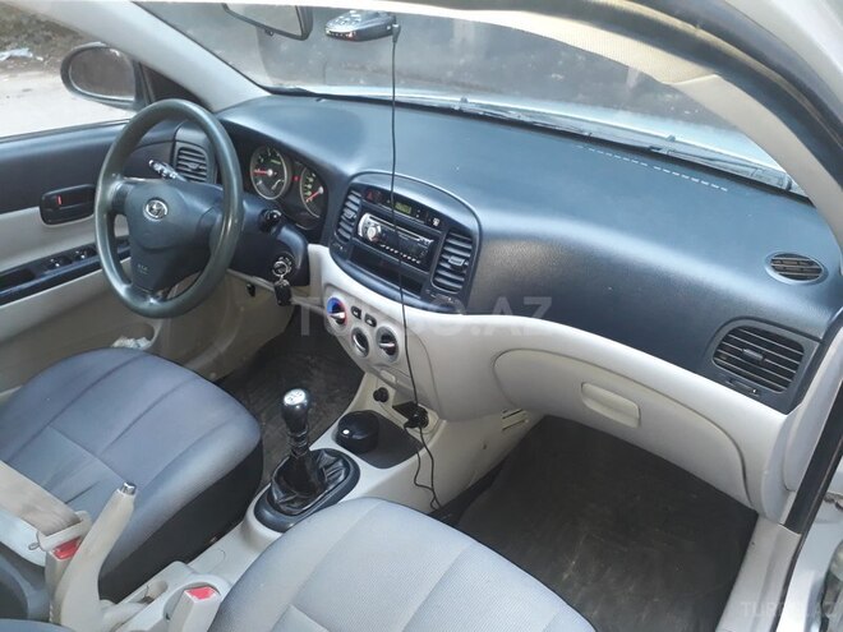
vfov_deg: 51.4
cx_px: 422
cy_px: 316
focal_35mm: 27
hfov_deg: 65.3
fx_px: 658
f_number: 1.9
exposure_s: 1/25
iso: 200
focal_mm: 3.6
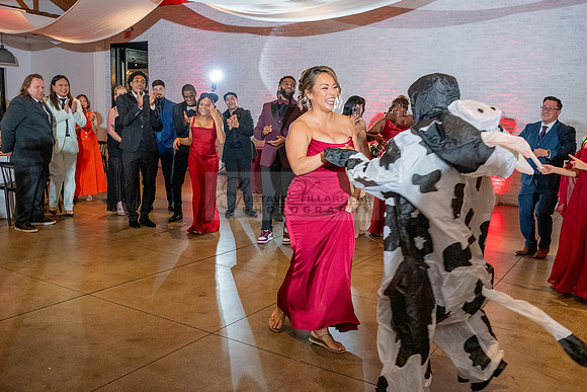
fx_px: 552
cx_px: 293
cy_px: 196
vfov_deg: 39.1
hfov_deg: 56.0
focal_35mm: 34
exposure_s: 1/200
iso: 3200
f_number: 4
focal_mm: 30.5
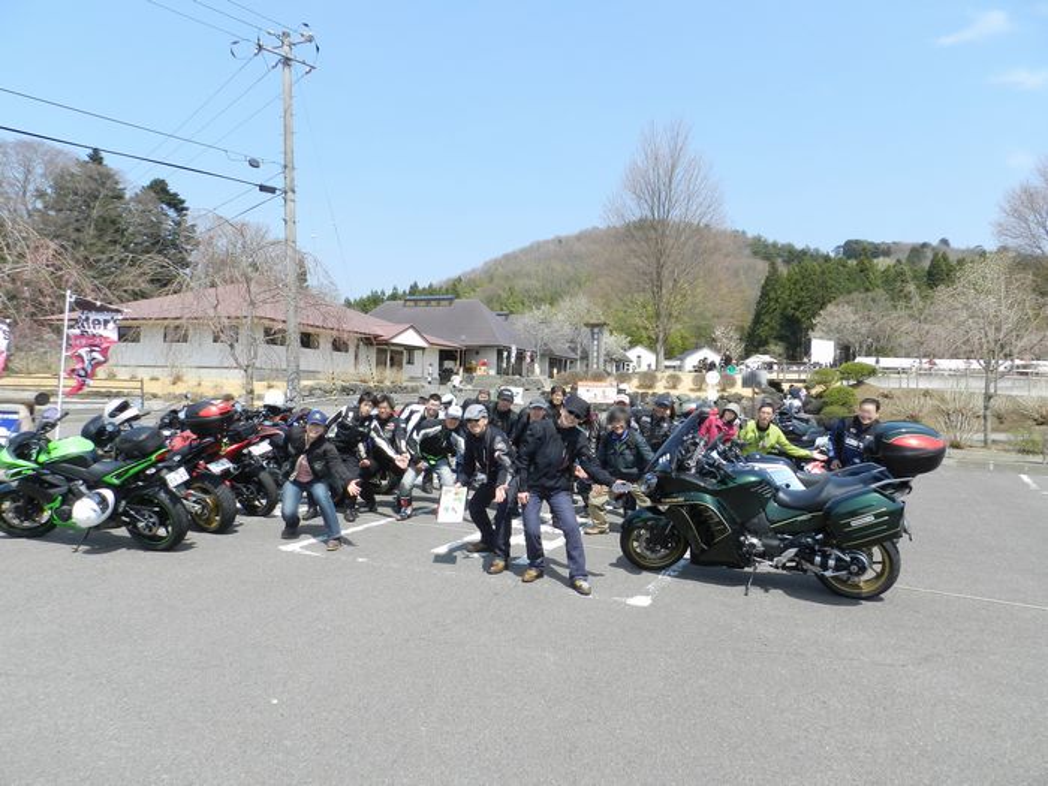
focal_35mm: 23
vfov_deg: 58.9
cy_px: 393
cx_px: 524
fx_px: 696
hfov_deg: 73.9
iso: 160
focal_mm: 4
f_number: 4
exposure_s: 1/800
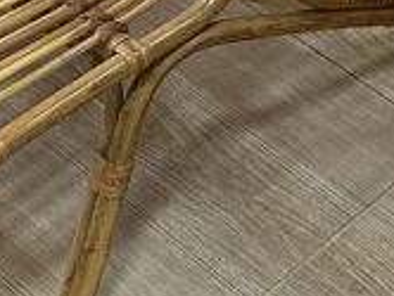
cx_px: 1116
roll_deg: -3.0
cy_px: -597
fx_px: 1687
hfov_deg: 10.3
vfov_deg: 8.4
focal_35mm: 148
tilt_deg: -27.6
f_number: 1.78
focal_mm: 6.86
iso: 250
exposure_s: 1/72
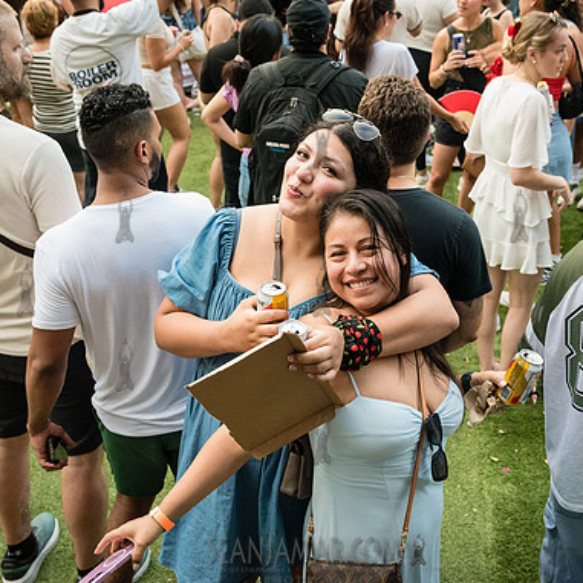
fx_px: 838
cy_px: 290
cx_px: 321
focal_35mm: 44
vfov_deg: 38.3
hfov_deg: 38.3
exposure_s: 1/400
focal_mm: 34
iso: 4000
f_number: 4
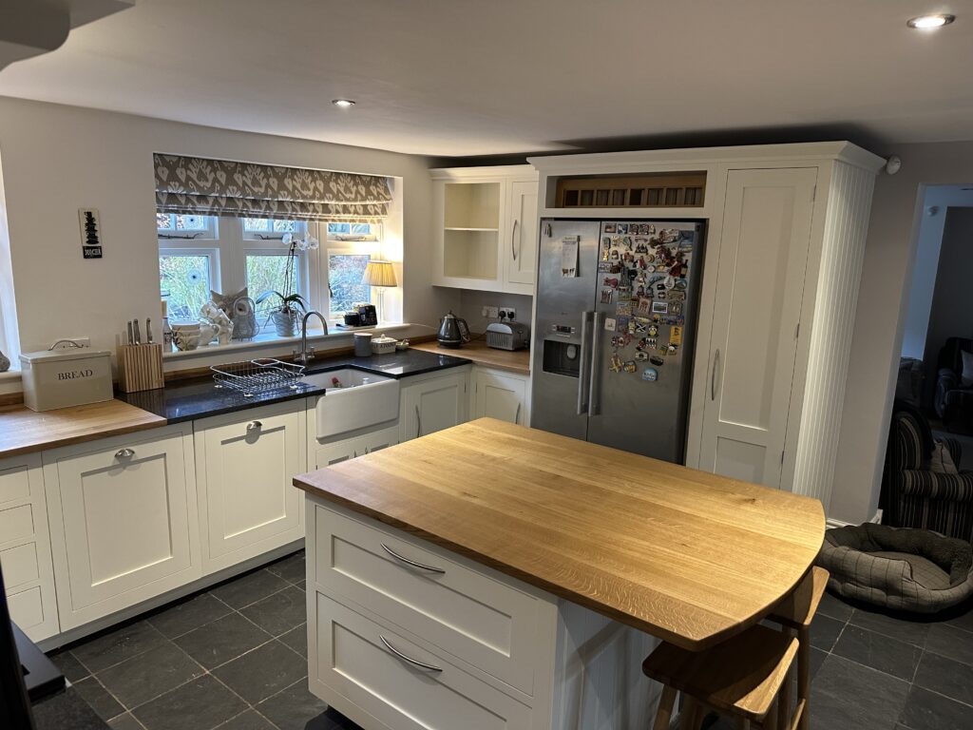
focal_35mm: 24
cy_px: 365
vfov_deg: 56.8
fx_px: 675
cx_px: 486
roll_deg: -1.4
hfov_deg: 71.6
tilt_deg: -11.7
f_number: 1.78
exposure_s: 1/50
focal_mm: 6.86
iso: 400
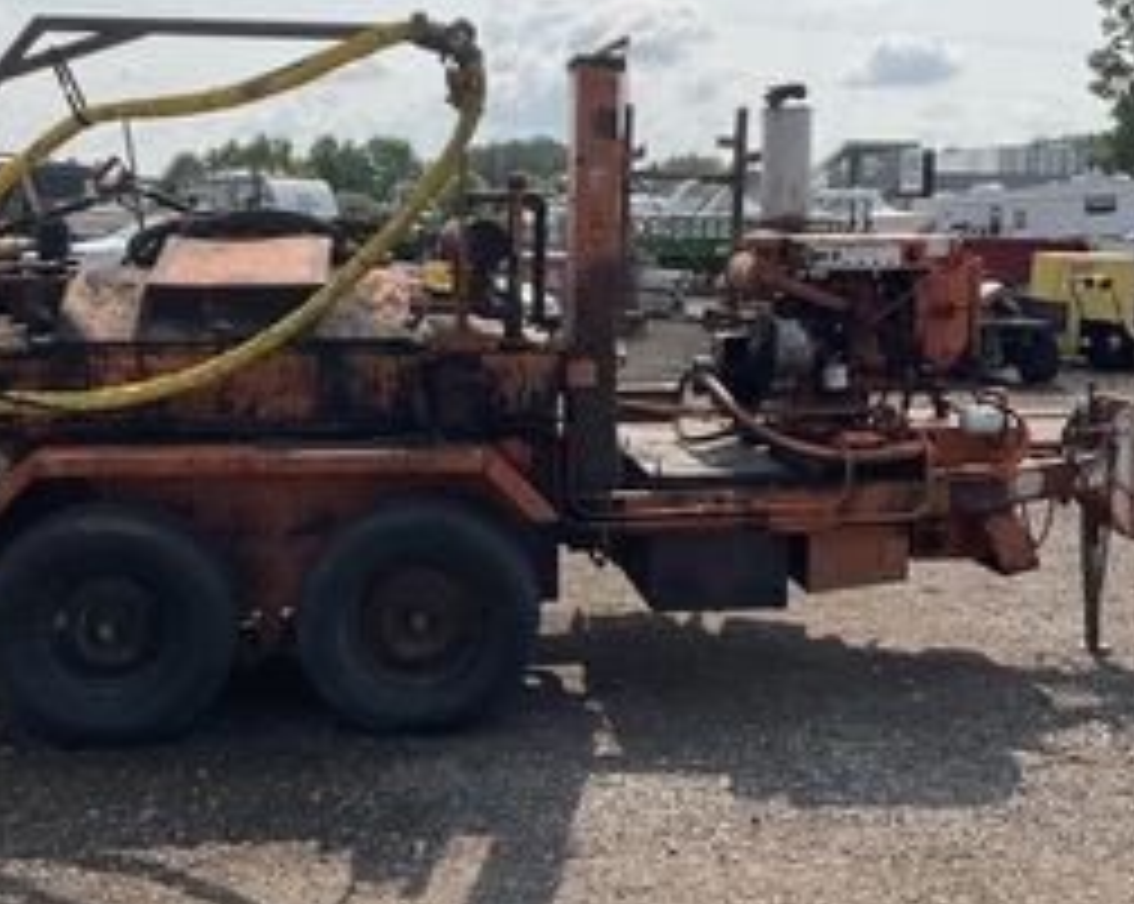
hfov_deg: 41.2
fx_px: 1509
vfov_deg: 33.3
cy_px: 382
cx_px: 554
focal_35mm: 45
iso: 25
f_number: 1.8
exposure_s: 1/3788
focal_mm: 3
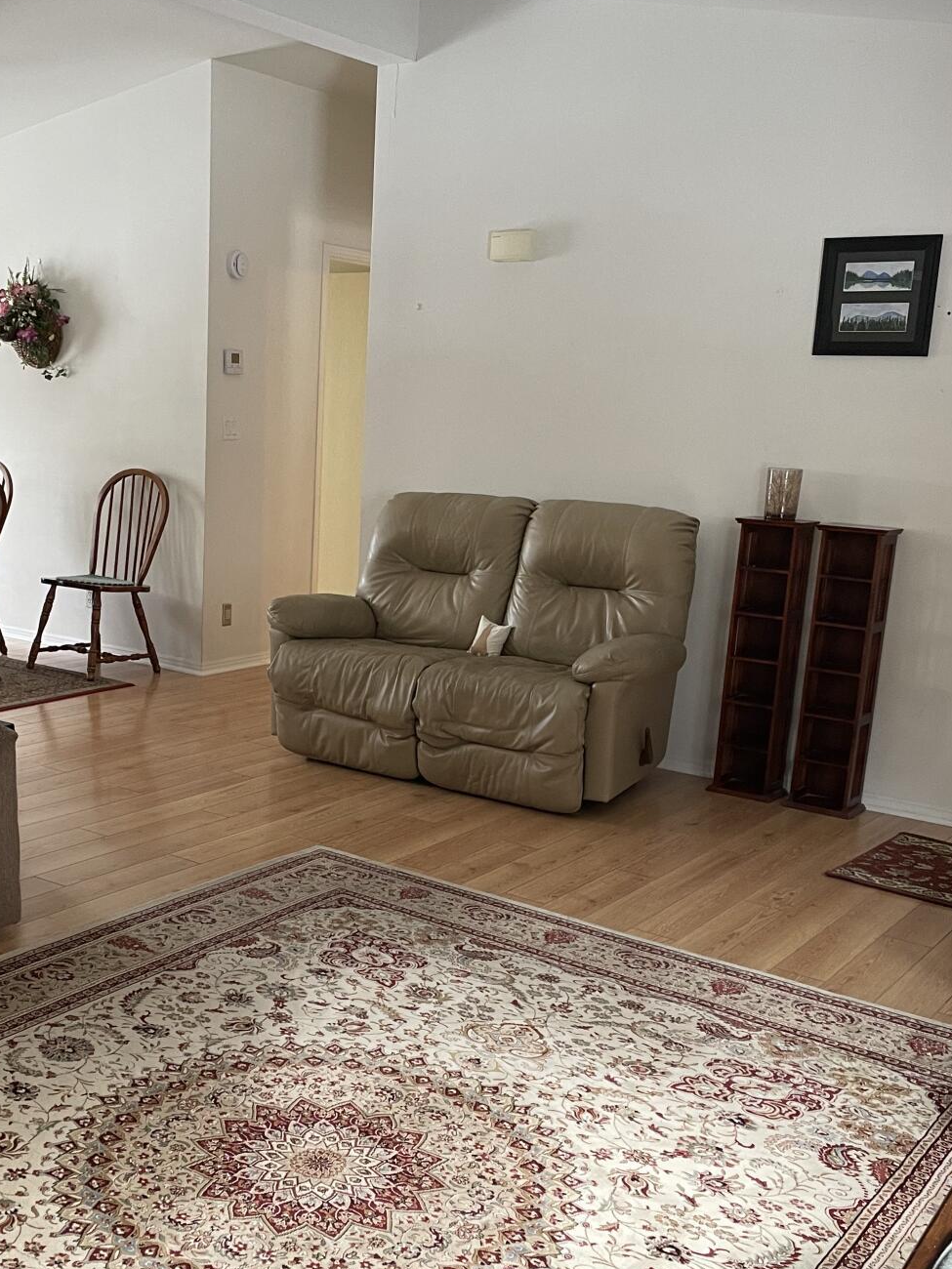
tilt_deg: -13.4
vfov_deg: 46.7
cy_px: 727
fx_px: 1467
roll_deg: -2.1
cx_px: 332
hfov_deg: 35.7
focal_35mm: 40
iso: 160
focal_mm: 4.2
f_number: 1.6
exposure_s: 1/60
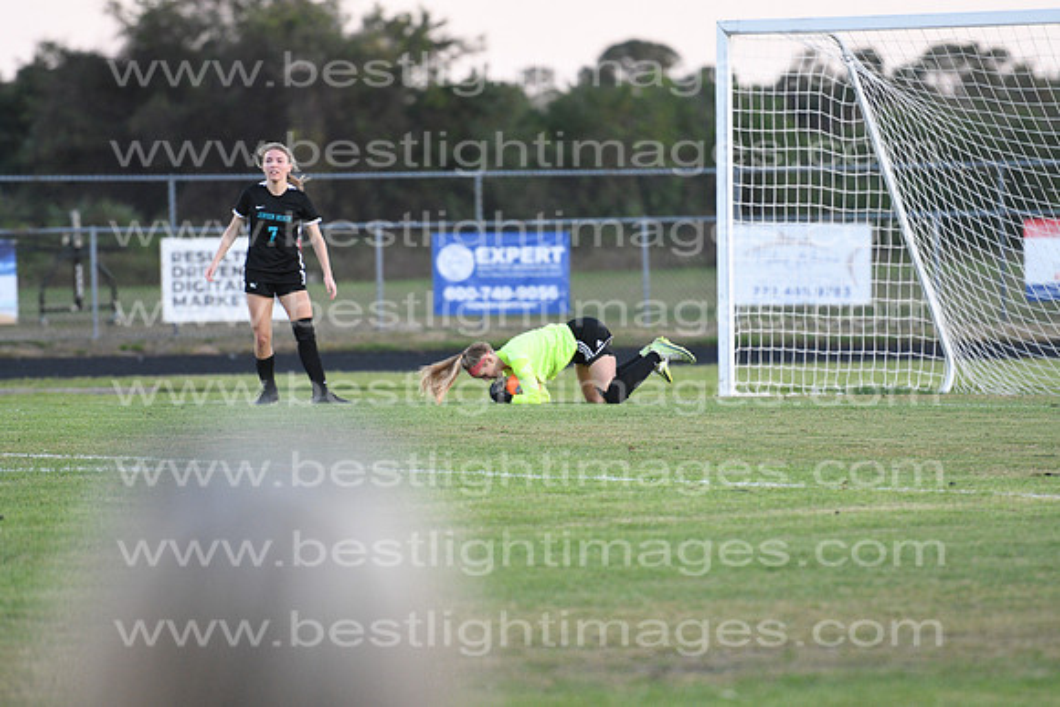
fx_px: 8835
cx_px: 530
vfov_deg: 4.6
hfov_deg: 6.9
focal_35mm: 300
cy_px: 354
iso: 1600
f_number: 2.8
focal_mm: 200
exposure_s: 1/800
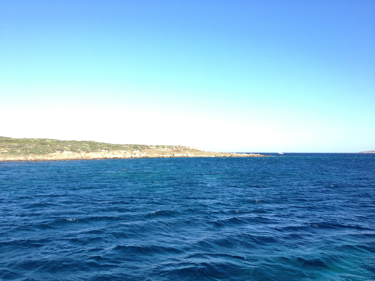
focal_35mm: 35
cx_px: 188
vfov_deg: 40.7
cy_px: 140
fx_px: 379
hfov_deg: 52.6
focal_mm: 4.28
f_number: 2.4
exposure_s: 1/673
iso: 64
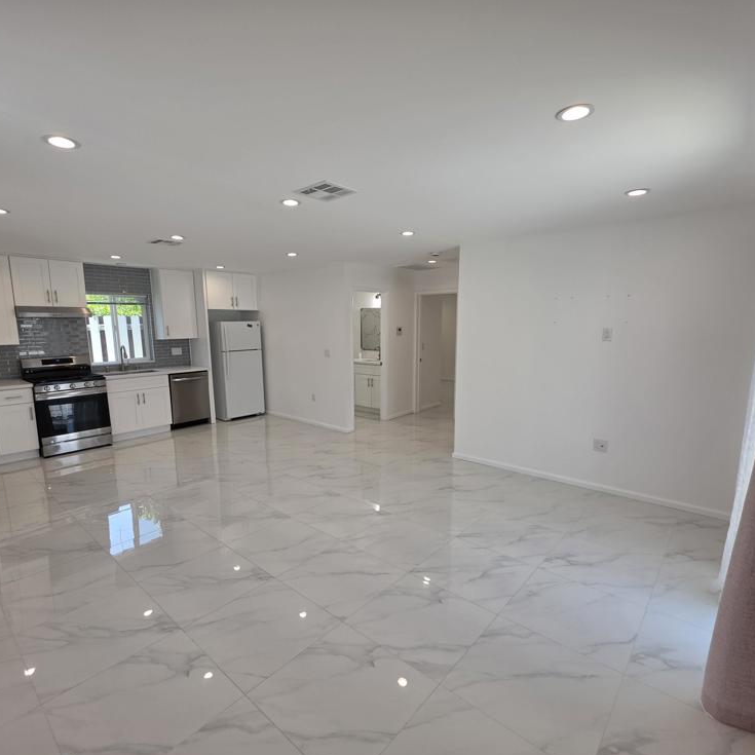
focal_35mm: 16
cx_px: 365
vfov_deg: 87.4
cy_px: 391
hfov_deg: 87.4
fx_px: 395
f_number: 1.9
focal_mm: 2.2
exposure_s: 1/120
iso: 32
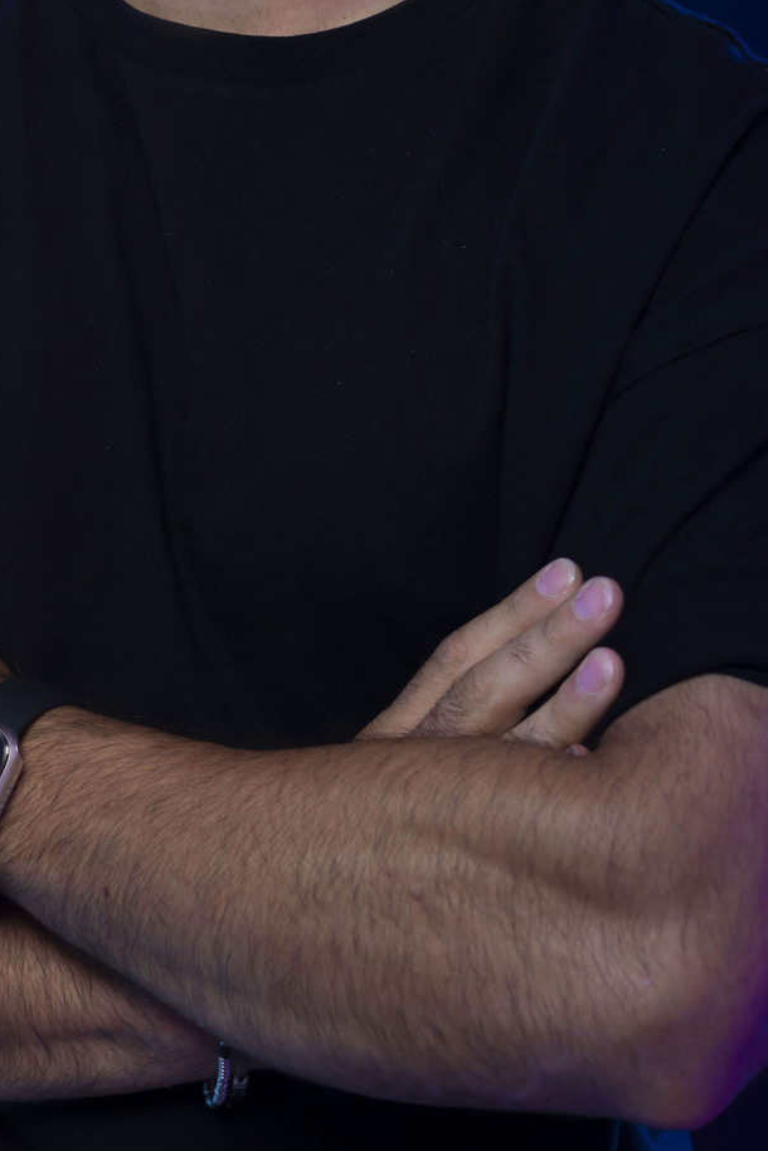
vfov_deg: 20.2
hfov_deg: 13.7
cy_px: 282
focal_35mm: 100
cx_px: 213
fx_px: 3197
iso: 50
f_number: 4.5
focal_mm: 46
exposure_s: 1/10
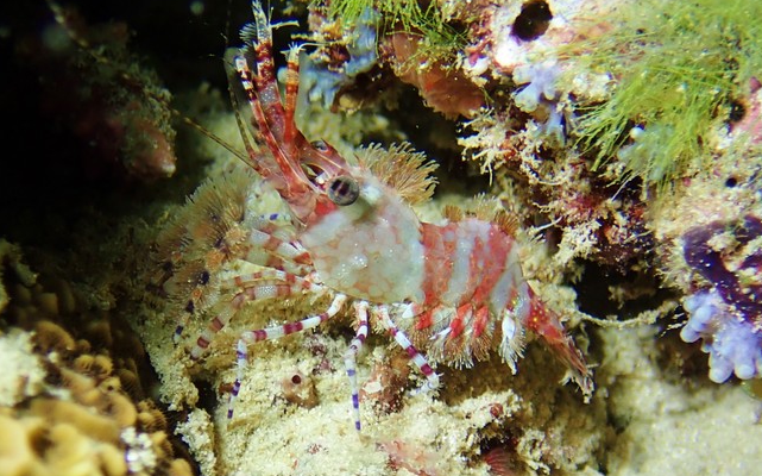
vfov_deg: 29.8
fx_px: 893
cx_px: 384
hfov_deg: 46.2
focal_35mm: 43
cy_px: 248
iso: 160
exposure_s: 1/160
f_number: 2.8
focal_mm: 7.34
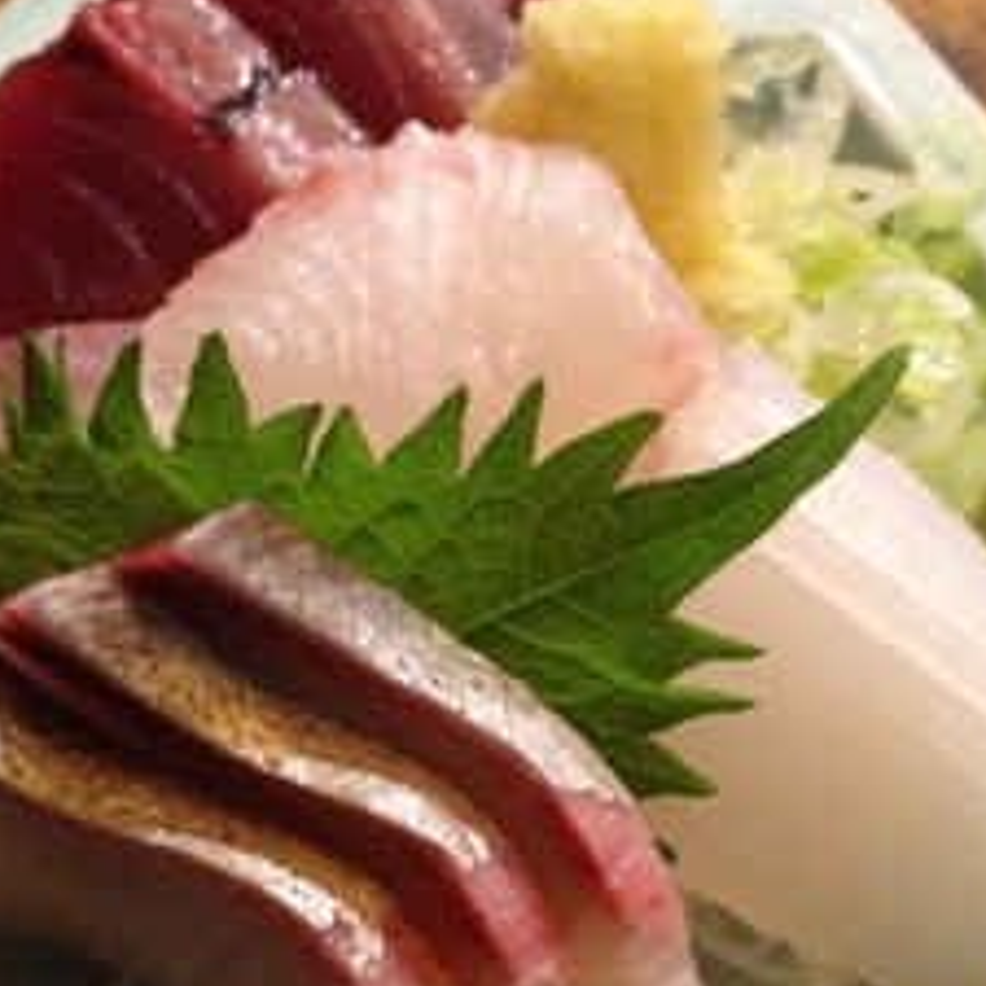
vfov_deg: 31.0
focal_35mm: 55
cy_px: 574
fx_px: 1772
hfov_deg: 31.1
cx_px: 500
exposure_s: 1/15
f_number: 2.4
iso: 400
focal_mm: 4.28
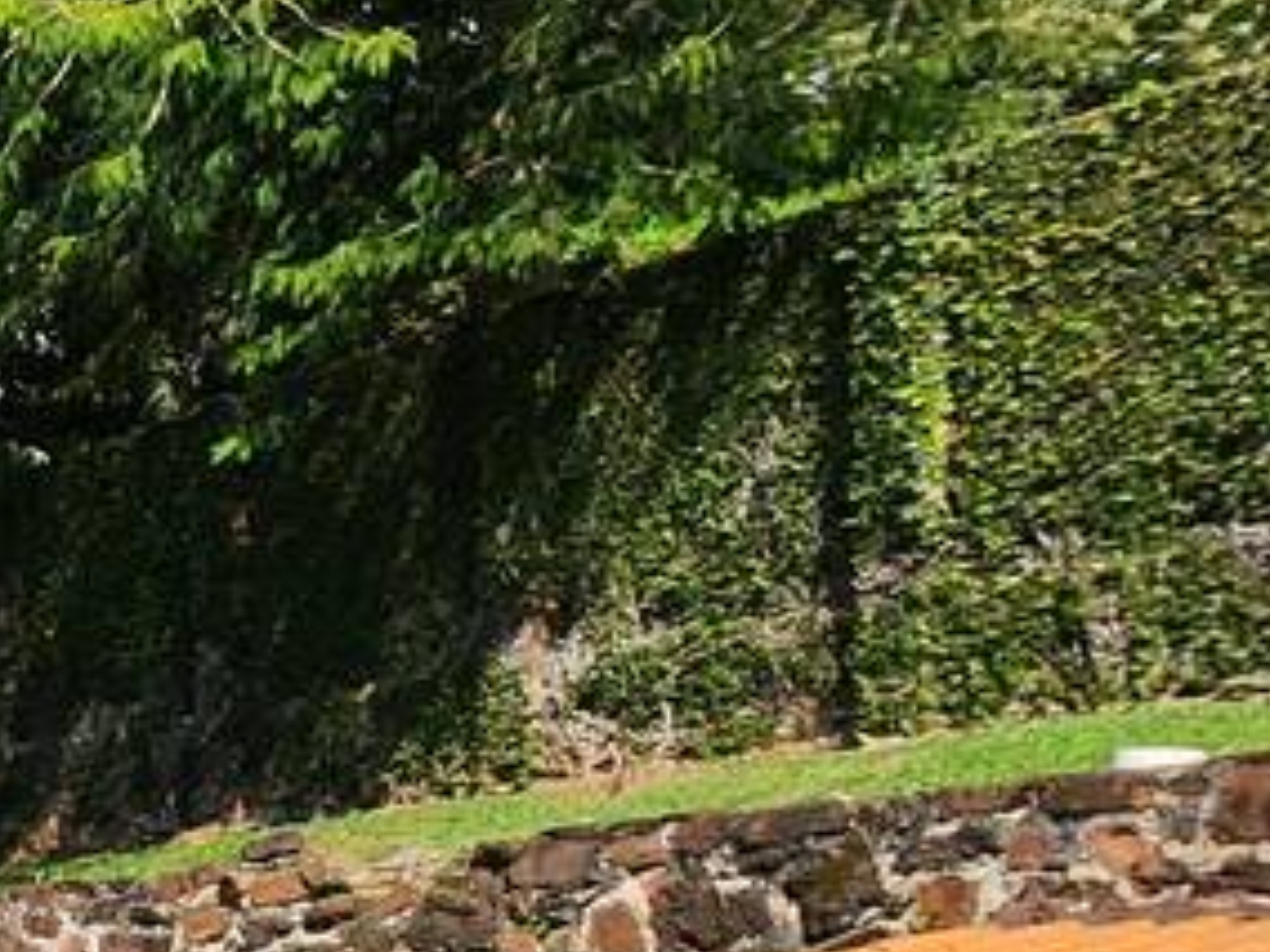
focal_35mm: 66
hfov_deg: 15.1
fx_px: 2421
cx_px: -1802
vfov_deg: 20.3
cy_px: 1256
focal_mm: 2.2
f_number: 2.2
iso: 50
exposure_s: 1/1869
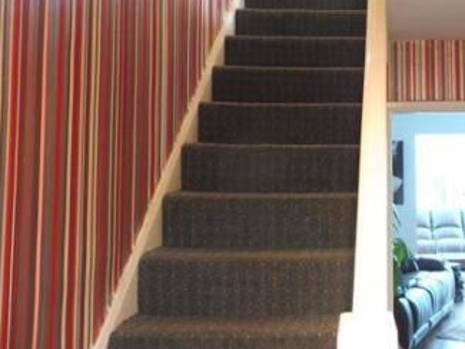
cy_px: 124
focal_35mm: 43
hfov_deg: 40.7
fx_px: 578
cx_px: 414
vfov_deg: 33.4
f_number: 3.3
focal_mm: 4.3
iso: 400
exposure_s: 1/6
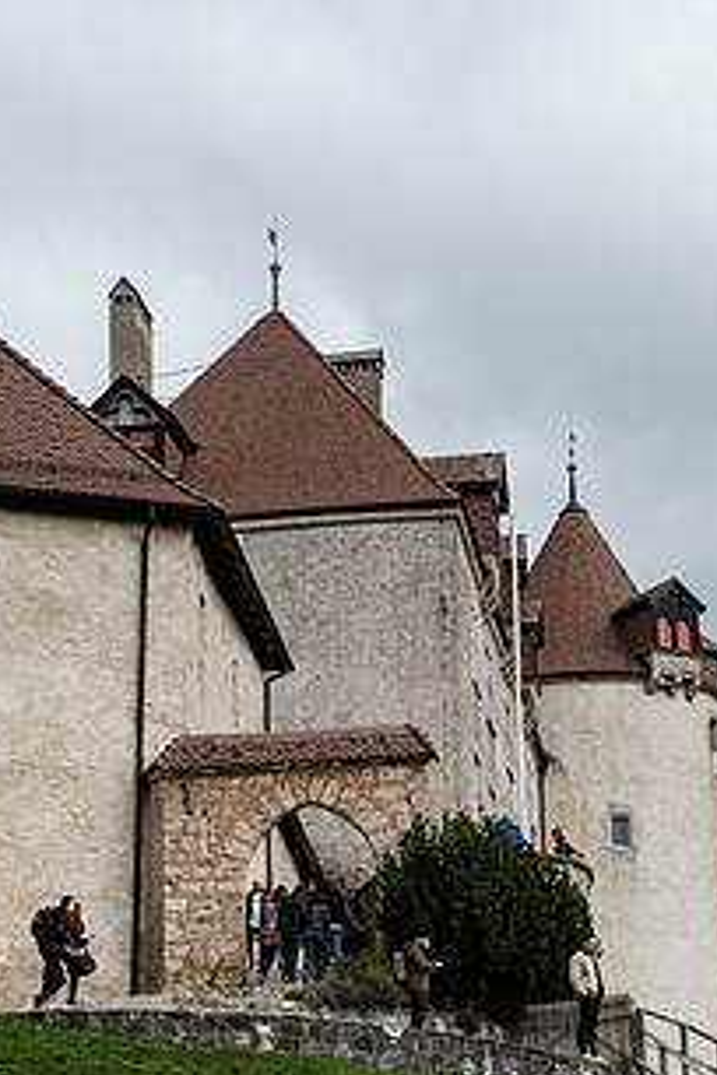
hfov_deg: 18.2
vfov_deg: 26.9
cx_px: 369
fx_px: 2240
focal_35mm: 75
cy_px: 667
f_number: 5.6
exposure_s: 1/1500
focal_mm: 34.2
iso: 320
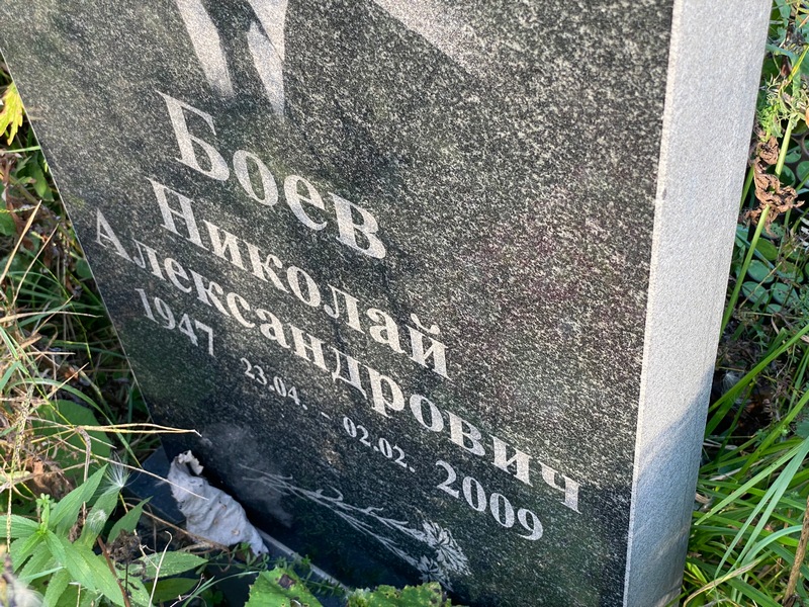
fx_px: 1215
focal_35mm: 52
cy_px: 304
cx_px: 404
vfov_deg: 28.0
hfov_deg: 36.8
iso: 40
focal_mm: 6
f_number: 2
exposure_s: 1/122
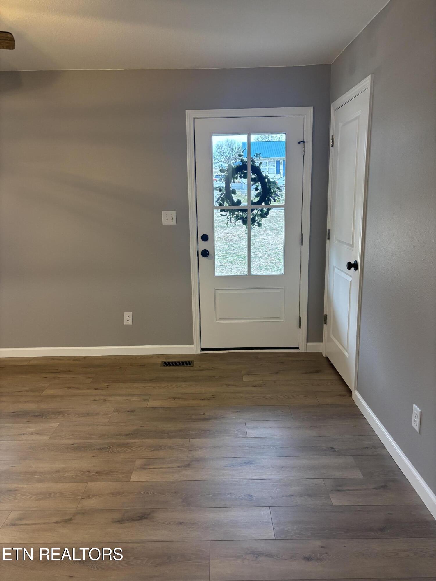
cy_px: 290
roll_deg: +0.9
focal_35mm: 26
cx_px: 218
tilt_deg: -12.4
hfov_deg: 53.1
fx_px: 437
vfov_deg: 67.3
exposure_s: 1/60
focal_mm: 5.96
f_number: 1.6
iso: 200
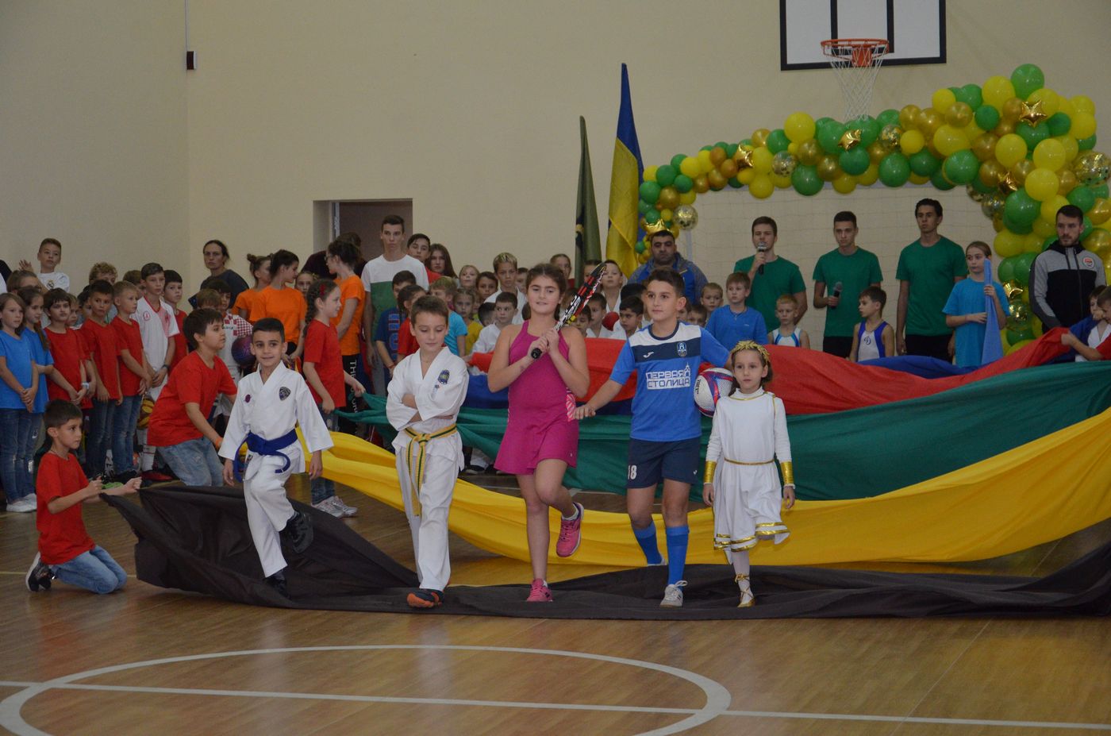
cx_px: 556
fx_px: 2402
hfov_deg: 26.0
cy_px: 368
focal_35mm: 78
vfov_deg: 17.4
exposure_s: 1/200
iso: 1000
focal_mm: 52
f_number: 5
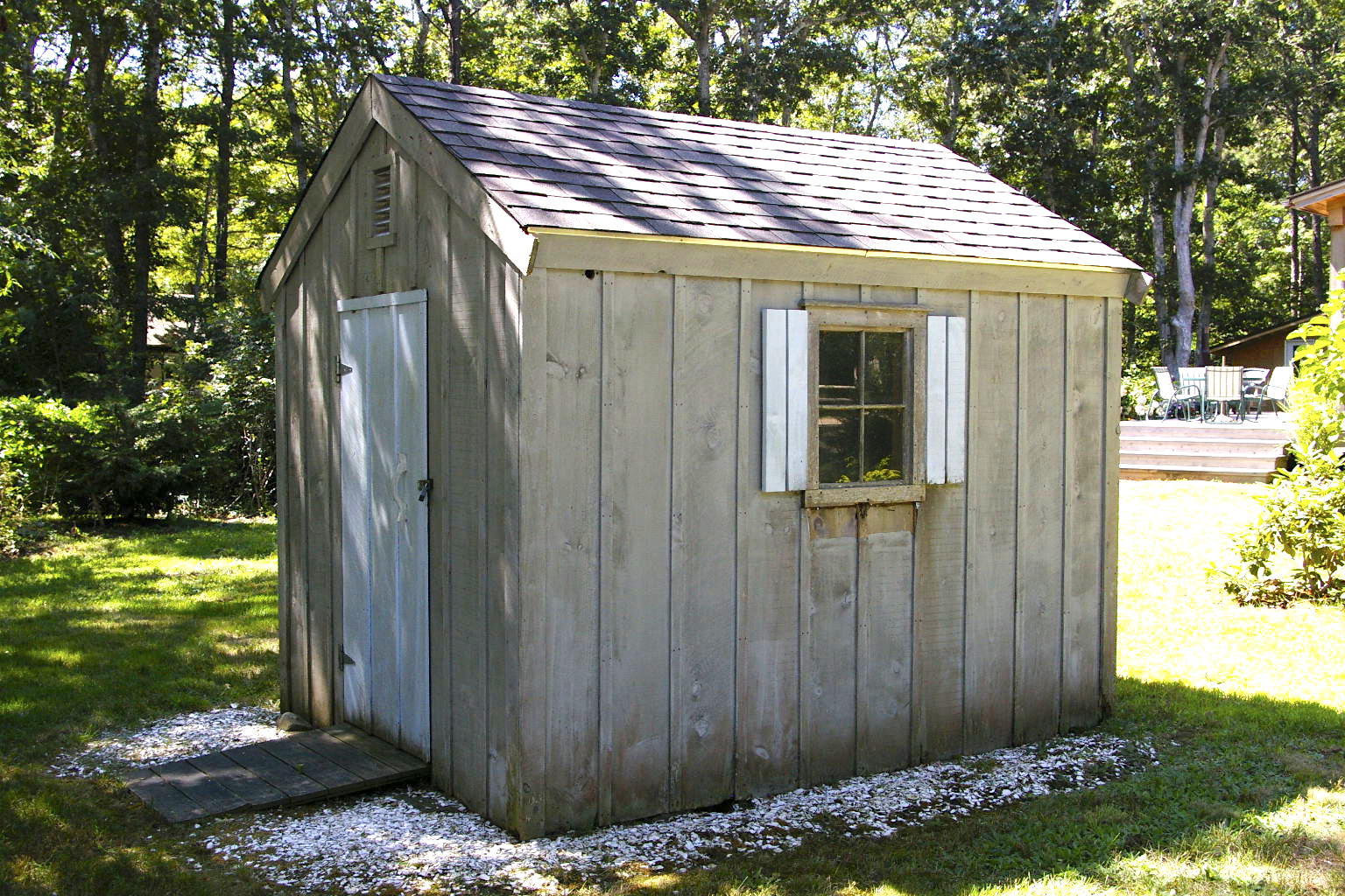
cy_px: 448
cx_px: 672
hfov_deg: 49.6
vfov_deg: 34.2
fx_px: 1457
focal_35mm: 39
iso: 800
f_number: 8
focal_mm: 26
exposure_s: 1/250
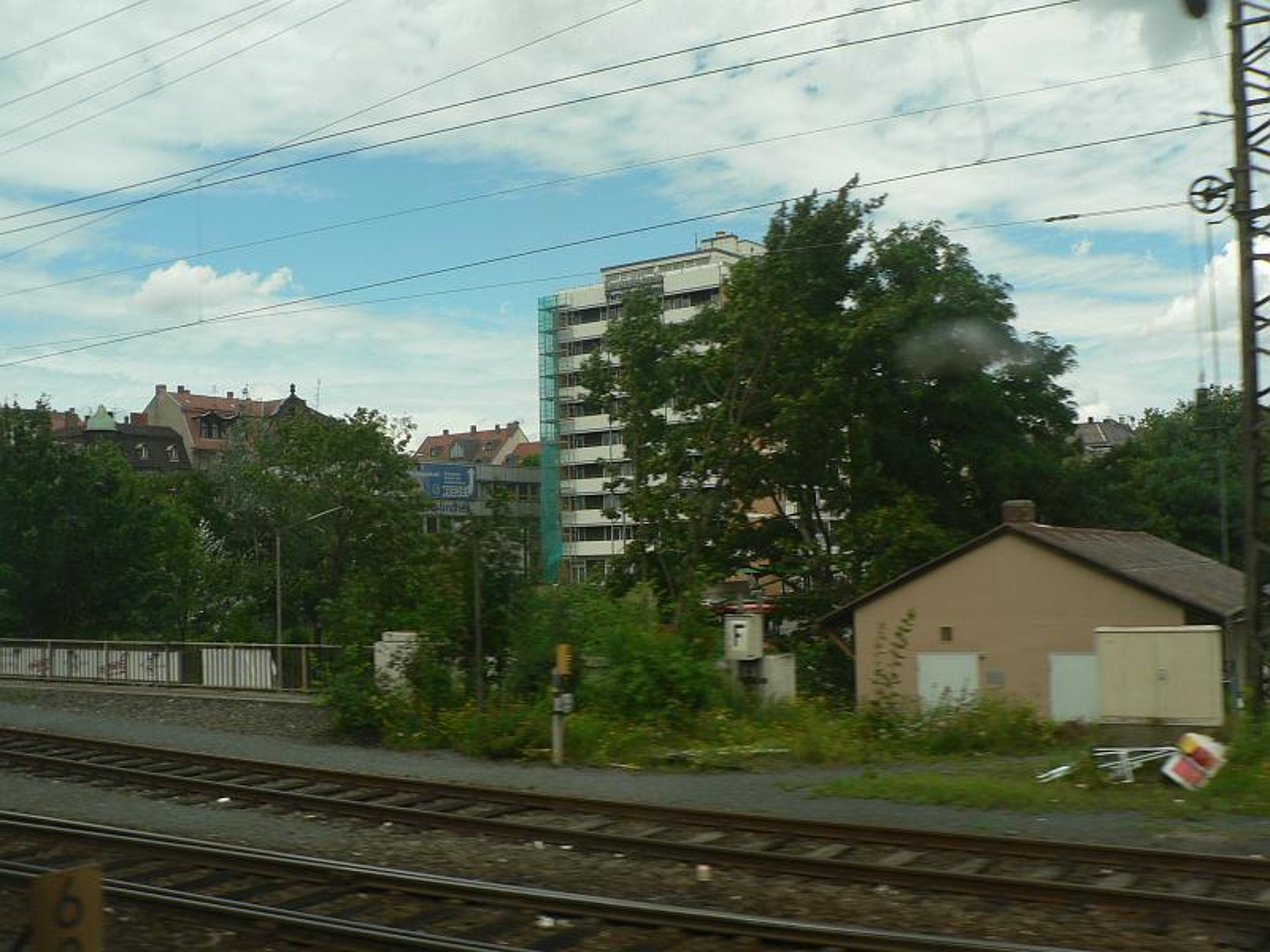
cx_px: 635
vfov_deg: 39.7
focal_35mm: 36
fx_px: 1321
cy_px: 476
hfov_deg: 51.4
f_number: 4
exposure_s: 1/250
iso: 80
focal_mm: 6
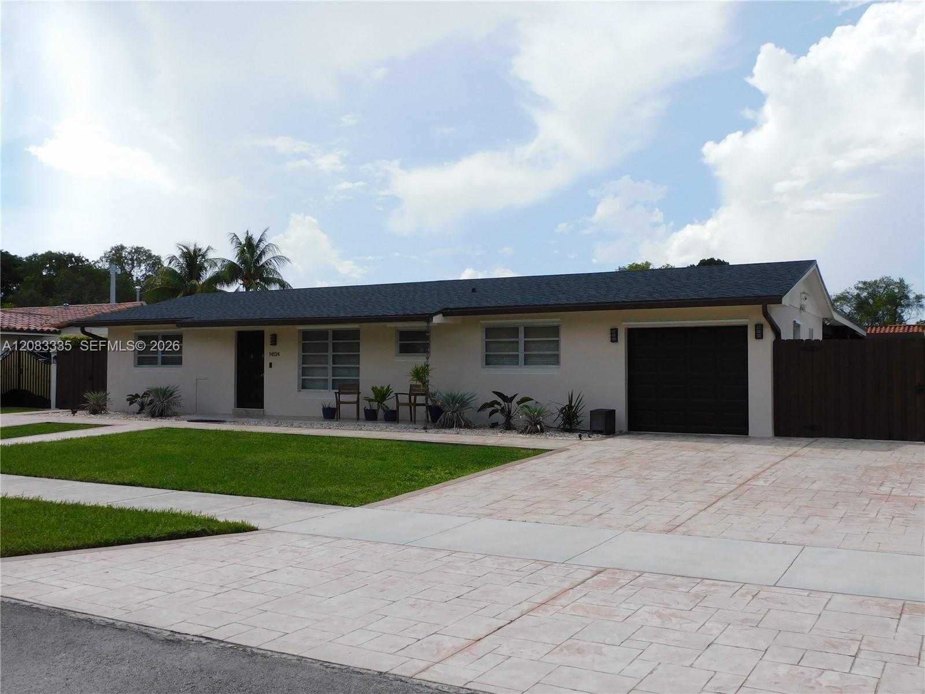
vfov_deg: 42.9
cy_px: 347
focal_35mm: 33
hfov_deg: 55.4
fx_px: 882
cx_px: 462
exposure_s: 1/1250
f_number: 3.6
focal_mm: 5.9
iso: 125
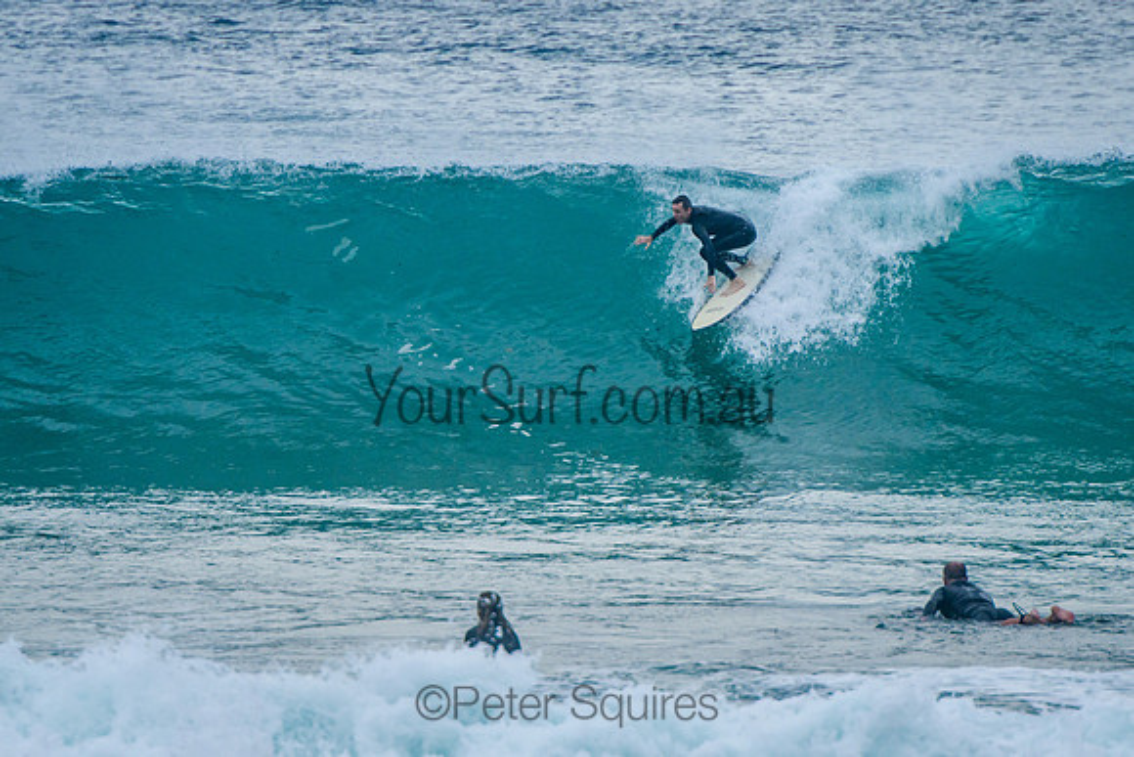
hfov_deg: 3.7
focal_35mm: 550
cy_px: 329
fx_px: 17339
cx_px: 566
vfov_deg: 2.5
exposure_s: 1/2000
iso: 500
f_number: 8
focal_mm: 400
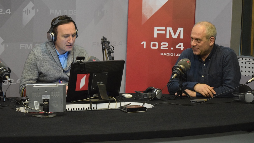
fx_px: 590
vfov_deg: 13.8
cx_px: 127
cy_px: 70
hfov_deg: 24.3
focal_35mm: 88
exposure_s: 1/60
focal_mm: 55
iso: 5000
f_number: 5.6
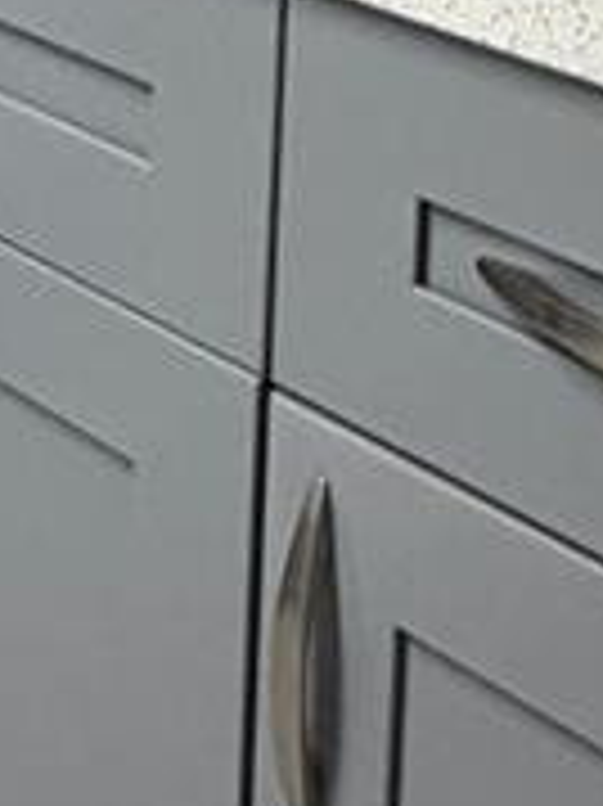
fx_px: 2186
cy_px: -459
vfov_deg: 18.2
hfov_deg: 15.4
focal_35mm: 94
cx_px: -9
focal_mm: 2.22
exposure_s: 1/120
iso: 320
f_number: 2.2
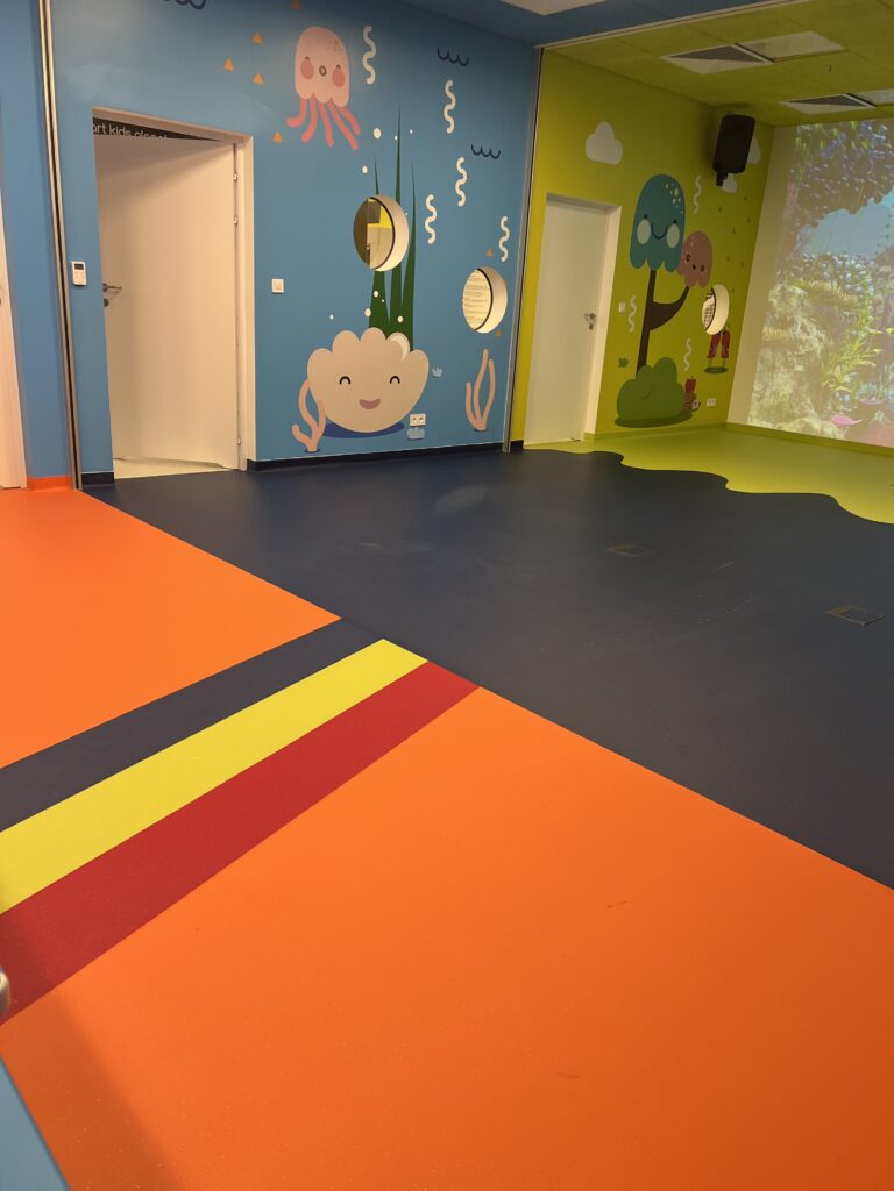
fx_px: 895
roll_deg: -3.0
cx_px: 447
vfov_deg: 67.3
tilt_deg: -18.3
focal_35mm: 26
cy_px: 596
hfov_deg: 53.1
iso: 125
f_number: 1.5
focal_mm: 5.7
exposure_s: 1/100
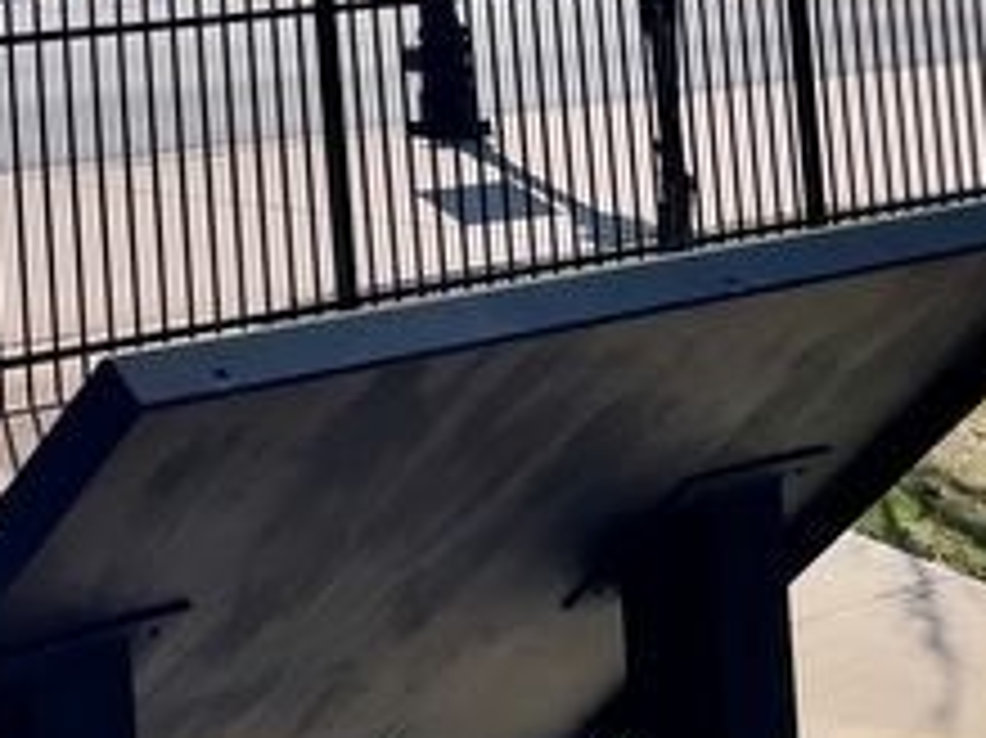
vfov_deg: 14.5
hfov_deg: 18.0
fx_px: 2704
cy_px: -369
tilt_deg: +5.7
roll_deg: +2.9
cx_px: -567
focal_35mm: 95
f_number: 1.6
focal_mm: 4.2
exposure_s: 1/6897
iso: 32
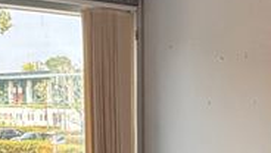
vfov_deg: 12.5
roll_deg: -1.3
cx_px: 228
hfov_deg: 22.7
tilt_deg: -10.9
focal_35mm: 92
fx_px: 662
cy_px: 239
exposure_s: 1/133
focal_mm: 2.22
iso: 40
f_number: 2.2
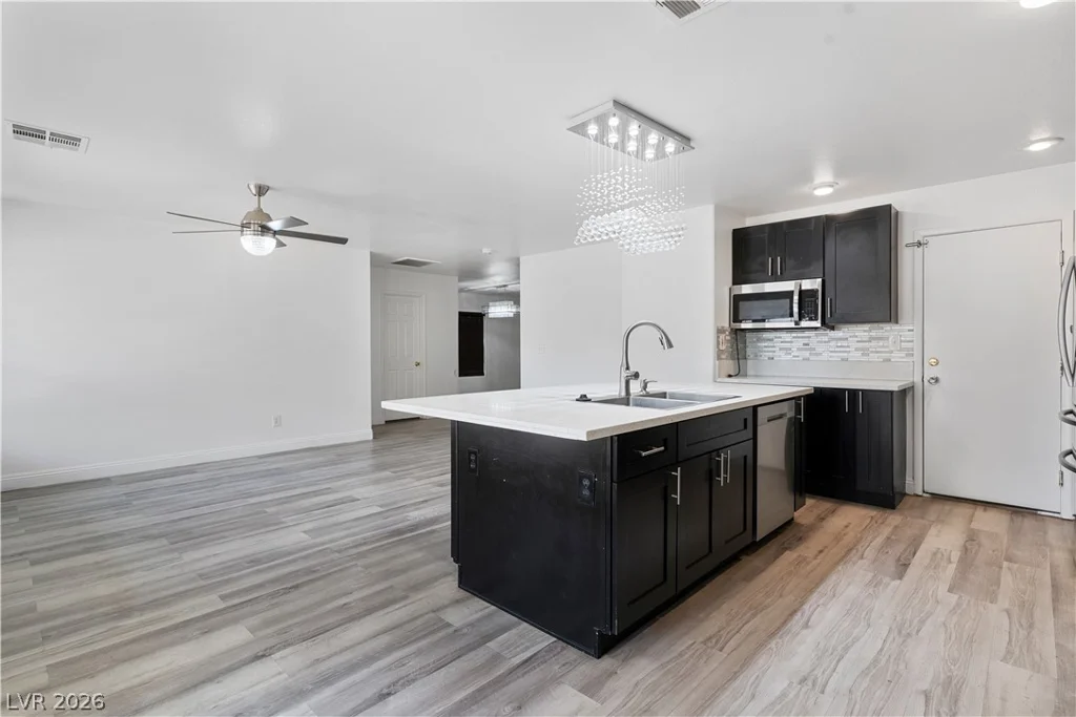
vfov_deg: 70.5
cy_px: 358
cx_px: 538
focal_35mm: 17
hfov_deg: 93.3
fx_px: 508
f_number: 8
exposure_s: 1/60
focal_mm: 17
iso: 1000
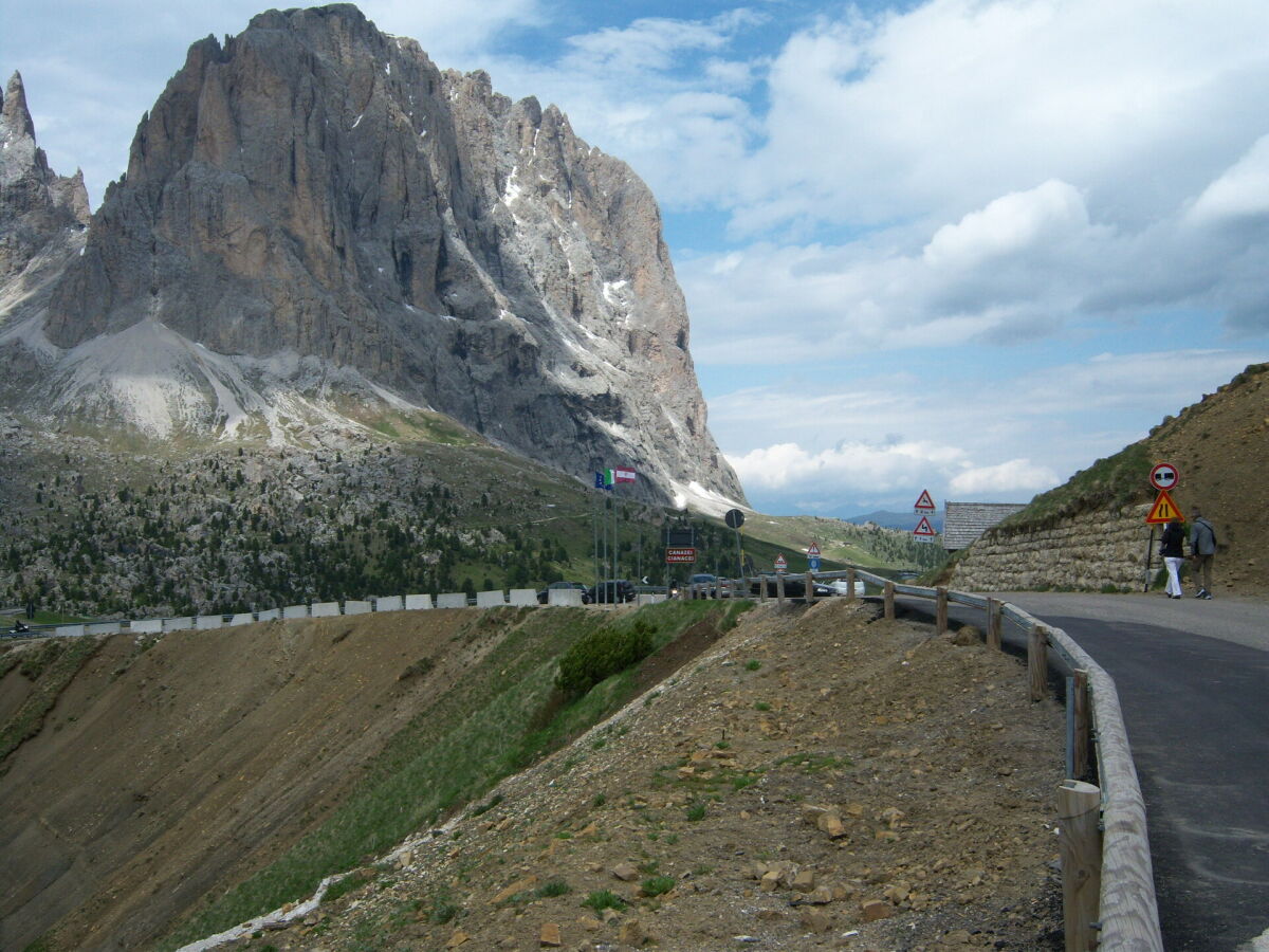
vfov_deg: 39.7
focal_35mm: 36
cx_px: 634
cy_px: 476
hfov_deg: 51.4
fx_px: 1320
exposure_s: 1/800
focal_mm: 7.5
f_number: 4.8
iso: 80
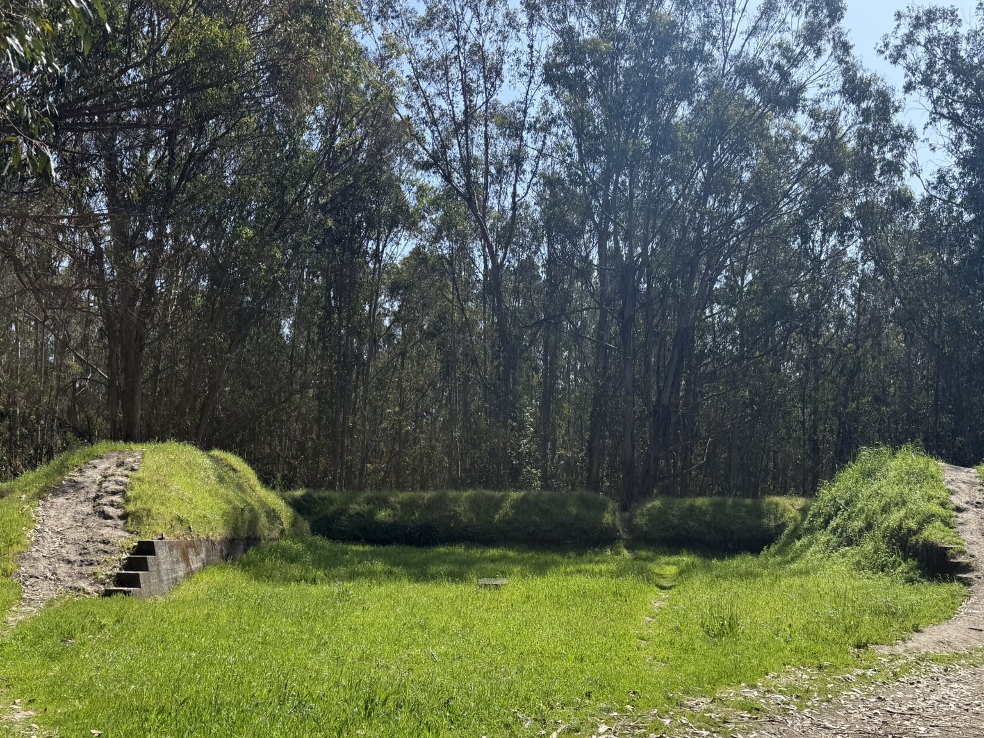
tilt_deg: +3.3
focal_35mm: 32
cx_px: 555
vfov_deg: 43.7
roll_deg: -0.7
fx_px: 910
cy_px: 470
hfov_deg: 56.6
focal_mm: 6.76
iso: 80
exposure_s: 1/2907
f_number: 1.78
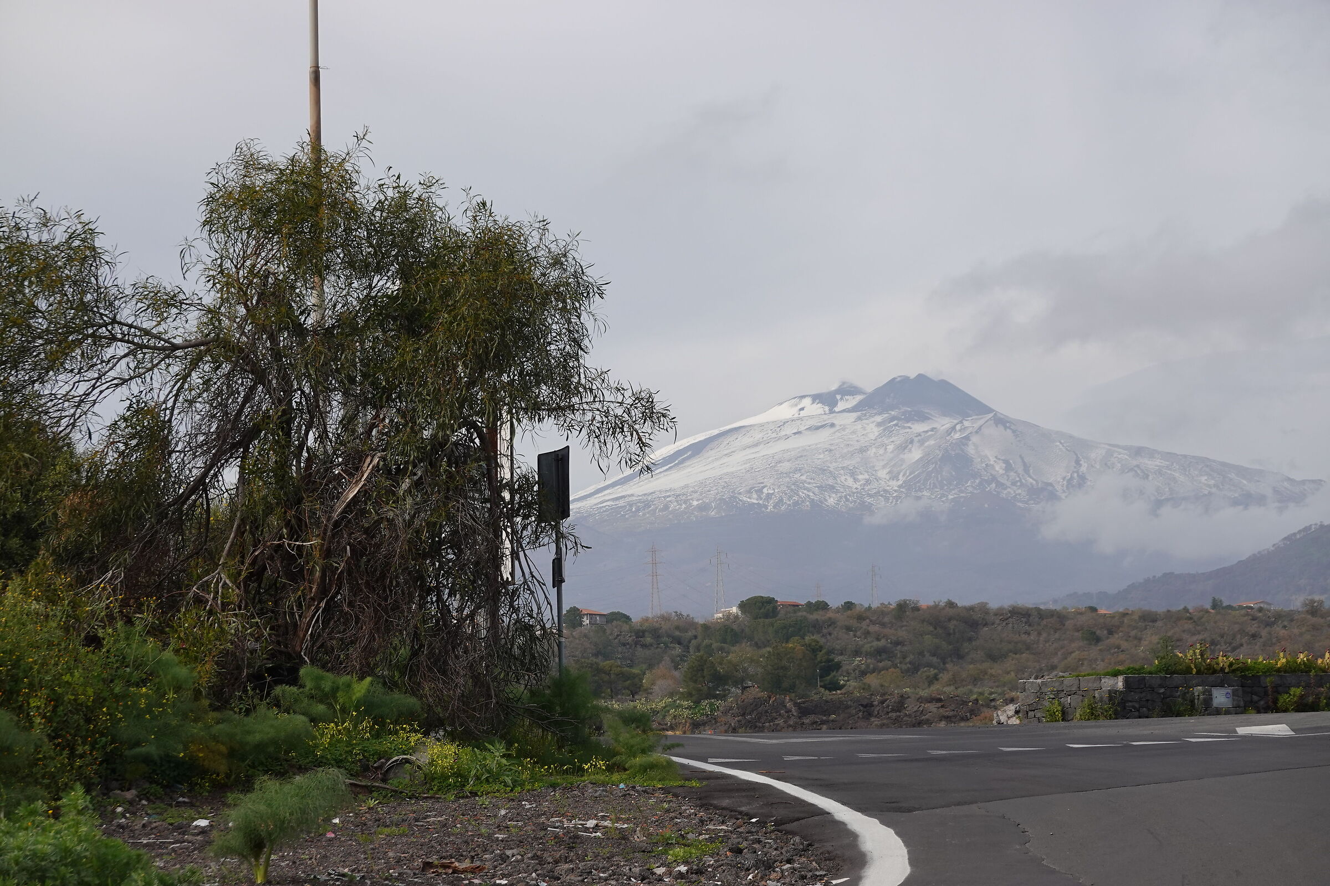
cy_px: 443
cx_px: 665
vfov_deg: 17.3
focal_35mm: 79
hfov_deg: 25.7
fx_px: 2918
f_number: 4
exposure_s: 1/800
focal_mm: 29.1
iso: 100
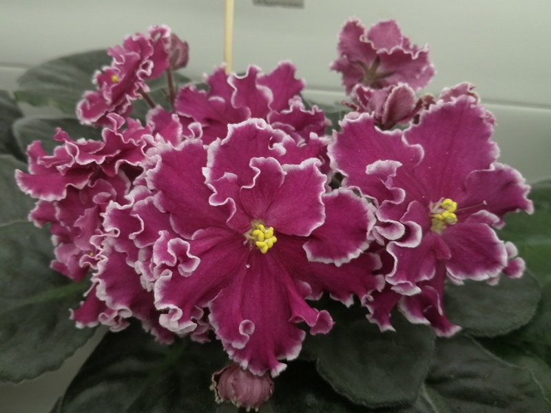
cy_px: 206
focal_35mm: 26
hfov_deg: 67.3
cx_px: 276
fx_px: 414
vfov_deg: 53.1
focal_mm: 3.62
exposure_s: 1/100
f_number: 1.8
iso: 50
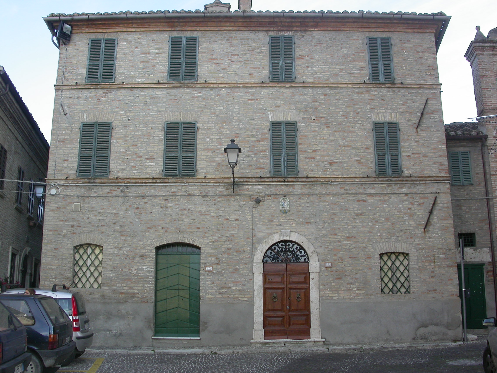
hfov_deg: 49.0
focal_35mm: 38
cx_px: 248
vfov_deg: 37.7
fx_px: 546
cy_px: 186
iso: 100
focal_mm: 7.85
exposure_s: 1/153
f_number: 4.7
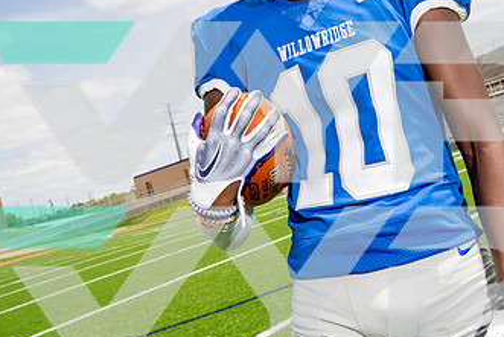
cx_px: 364
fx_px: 588
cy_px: 103
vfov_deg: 31.6
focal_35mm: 42
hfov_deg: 45.1
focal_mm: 24
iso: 100
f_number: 8
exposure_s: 1/250
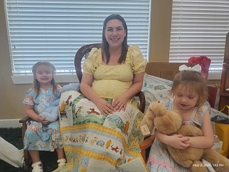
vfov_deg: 54.9
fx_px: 165
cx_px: 114
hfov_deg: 69.4
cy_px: 86
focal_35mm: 25
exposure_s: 1/120
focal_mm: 4.71
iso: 148
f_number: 1.7
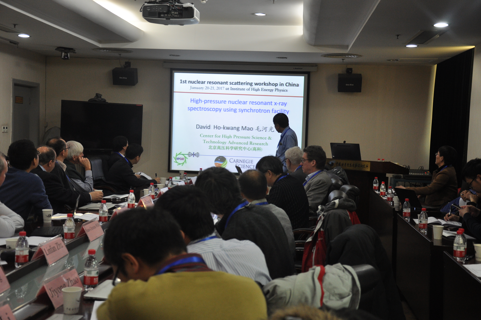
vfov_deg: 26.4
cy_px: 160
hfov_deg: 38.9
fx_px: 681
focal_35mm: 51
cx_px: 240
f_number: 4.2
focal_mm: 34
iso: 500
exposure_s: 1/30
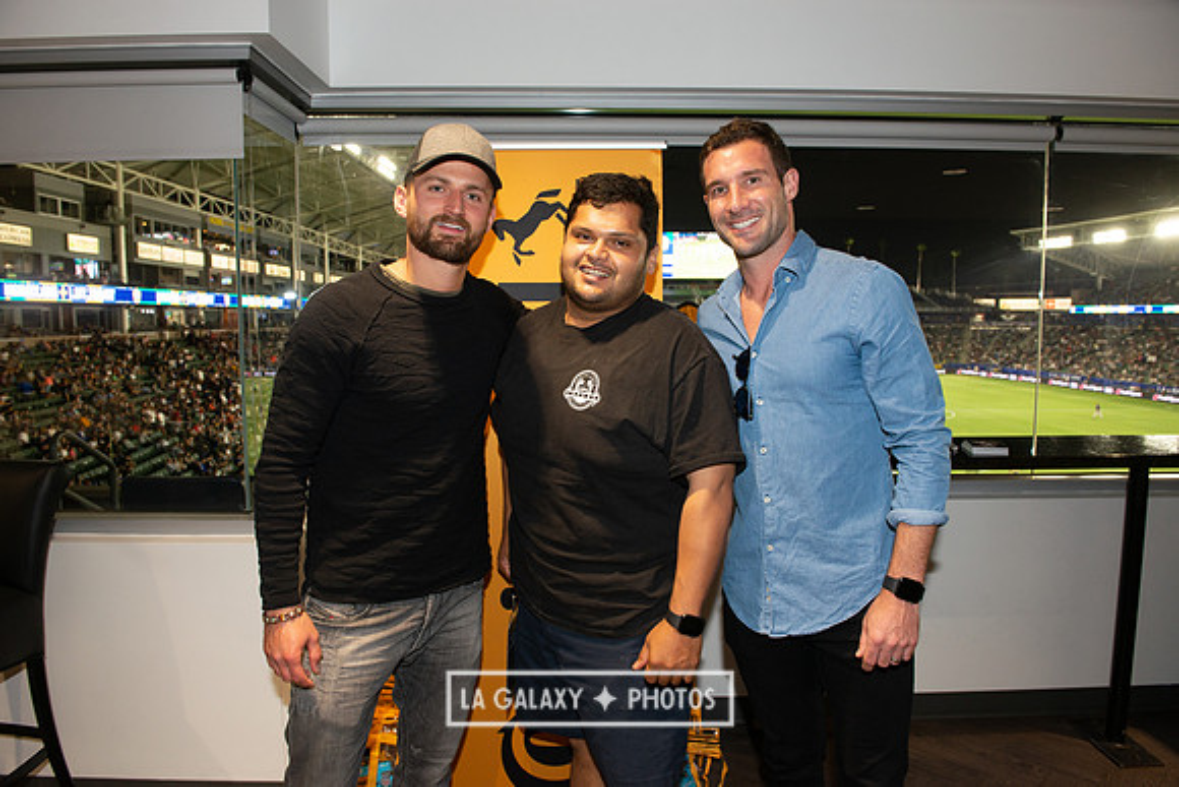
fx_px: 786
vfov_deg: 53.2
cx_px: 590
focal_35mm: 24
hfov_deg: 73.7
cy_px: 394
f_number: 6.3
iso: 640
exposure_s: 1/60
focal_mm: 24
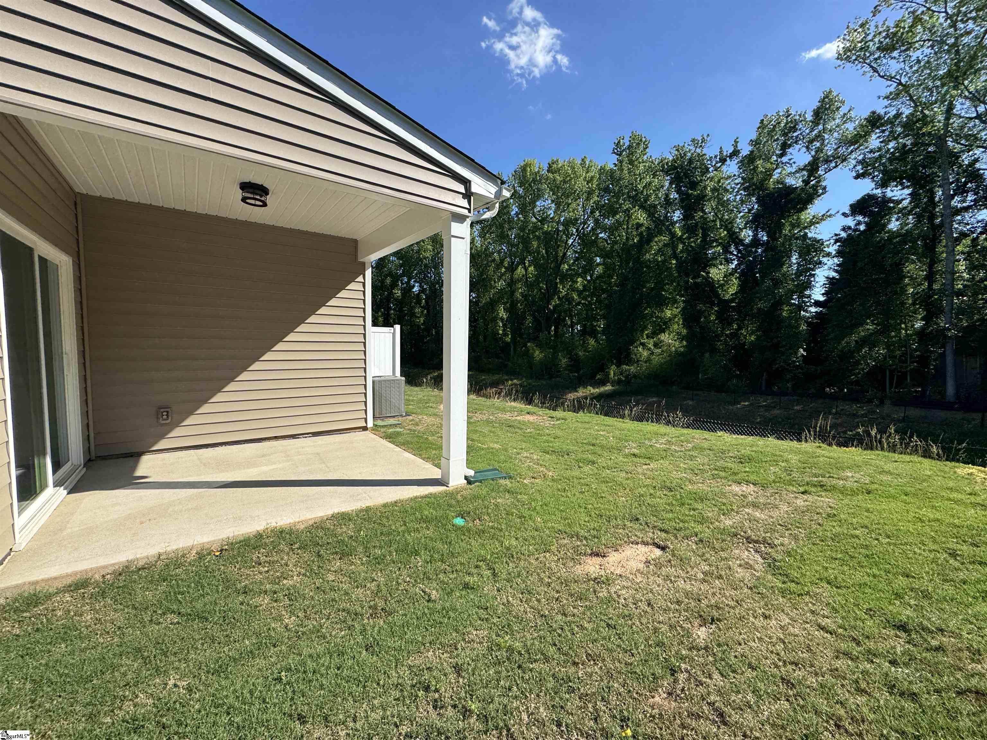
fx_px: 399
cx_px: 494
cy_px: 370
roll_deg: +1.4
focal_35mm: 14
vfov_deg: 85.7
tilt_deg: -2.7
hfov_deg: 102.1
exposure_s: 1/1299
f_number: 2.2
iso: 50
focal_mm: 2.22
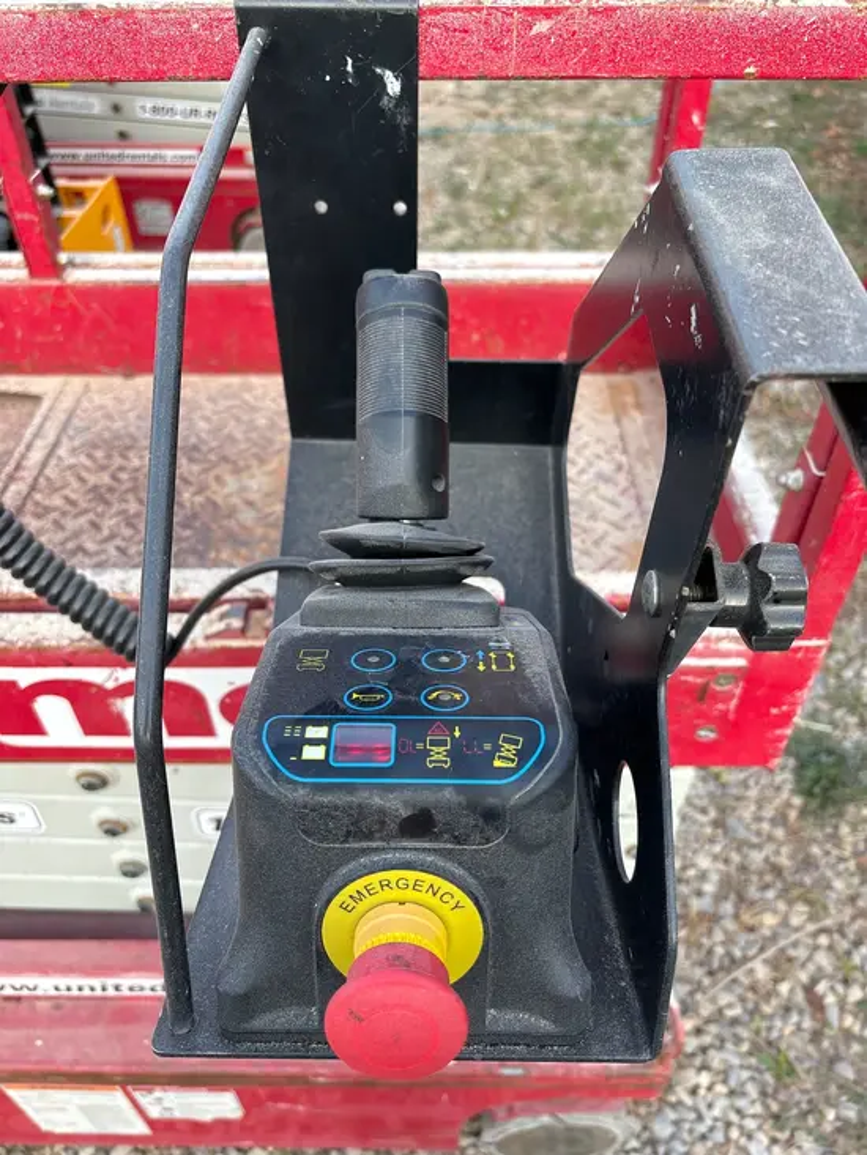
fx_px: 868
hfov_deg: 53.1
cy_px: 578
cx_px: 434
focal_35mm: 26
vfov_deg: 67.3
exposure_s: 1/121
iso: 40
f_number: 1.6
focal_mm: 5.96
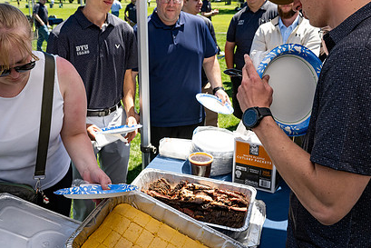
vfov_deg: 38.7
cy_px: 93
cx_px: 180
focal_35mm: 34
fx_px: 350
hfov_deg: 55.8
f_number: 7.1
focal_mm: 24
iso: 400
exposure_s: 1/1000
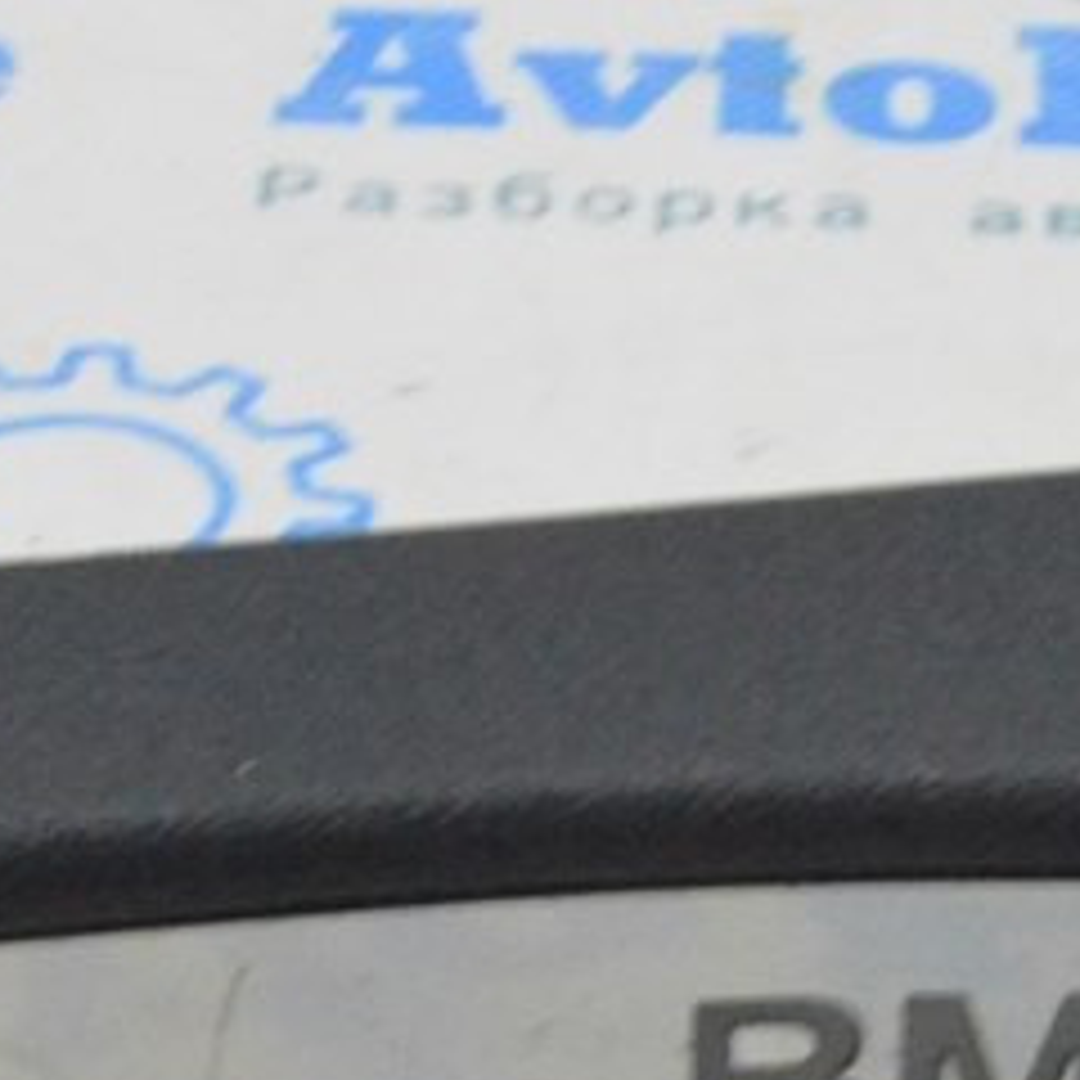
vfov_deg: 9.4
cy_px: 952
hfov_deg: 9.4
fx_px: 6530
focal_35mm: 185
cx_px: 950
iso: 6400
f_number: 20
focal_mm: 34
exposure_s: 1/20
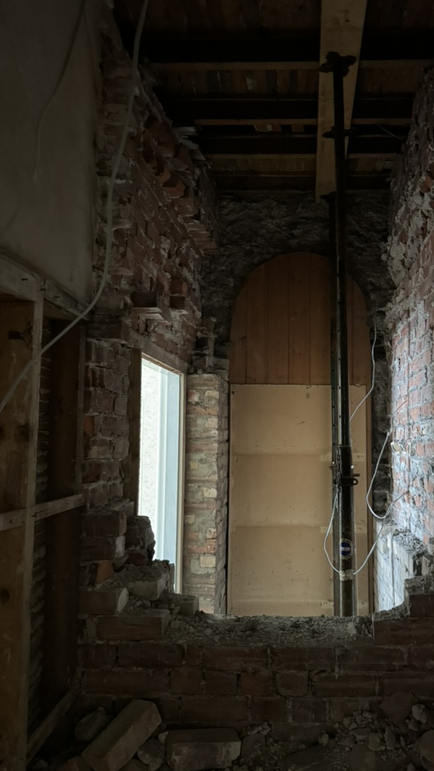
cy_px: 396
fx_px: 552
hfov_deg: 42.2
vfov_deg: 69.8
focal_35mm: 27
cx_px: 296
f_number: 1.78
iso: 1000
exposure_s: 1/30
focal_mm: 6.76
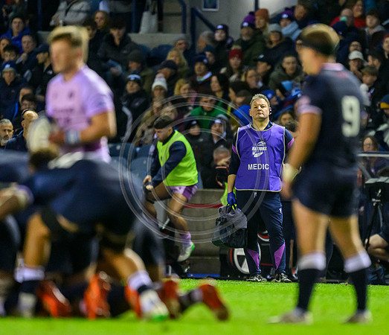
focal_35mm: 831
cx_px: 240
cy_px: 186
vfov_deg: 1.9
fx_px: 9851
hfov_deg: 2.3
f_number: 4
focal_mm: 560
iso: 10000
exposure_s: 1/800
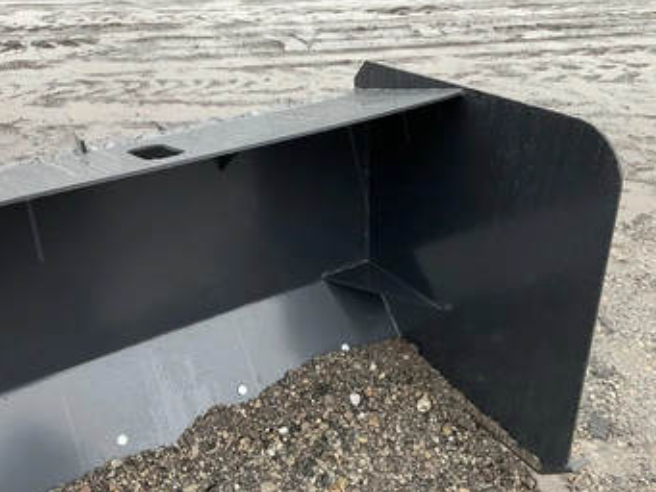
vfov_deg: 41.8
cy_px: 238
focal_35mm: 34
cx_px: 275
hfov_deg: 53.7
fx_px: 645
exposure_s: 1/60
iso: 125
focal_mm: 3
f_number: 1.8
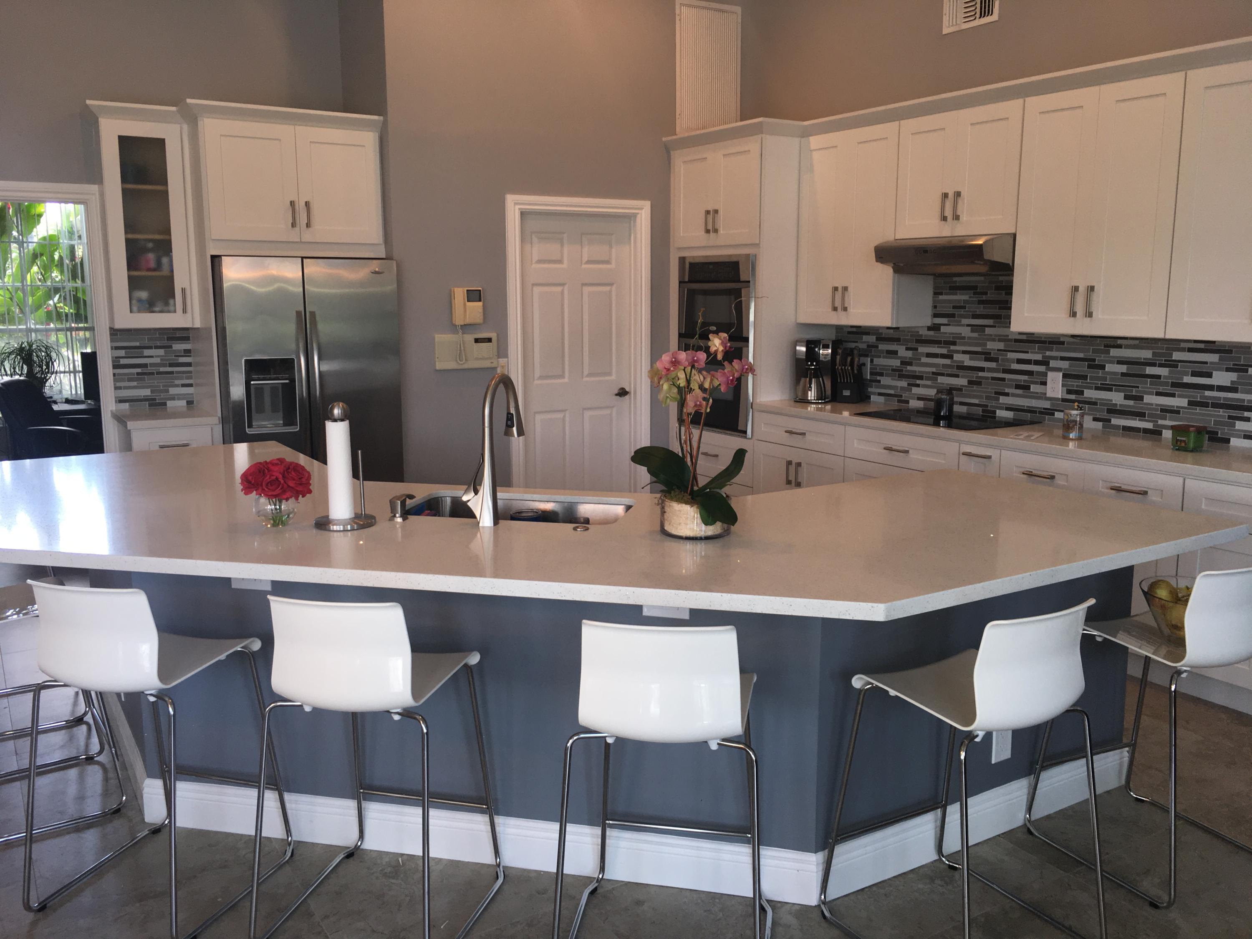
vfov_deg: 48.2
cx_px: 626
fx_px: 1049
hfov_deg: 61.7
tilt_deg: -7.8
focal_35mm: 29
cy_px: 470
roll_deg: -0.3
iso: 32
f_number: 2.2
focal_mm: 4.15
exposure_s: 1/30
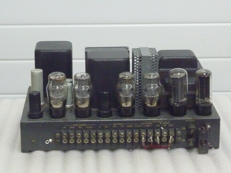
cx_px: 116
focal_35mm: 107
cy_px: 86
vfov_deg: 13.8
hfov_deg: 18.4
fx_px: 714
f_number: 3.9
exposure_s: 1/25
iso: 800
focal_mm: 9.7
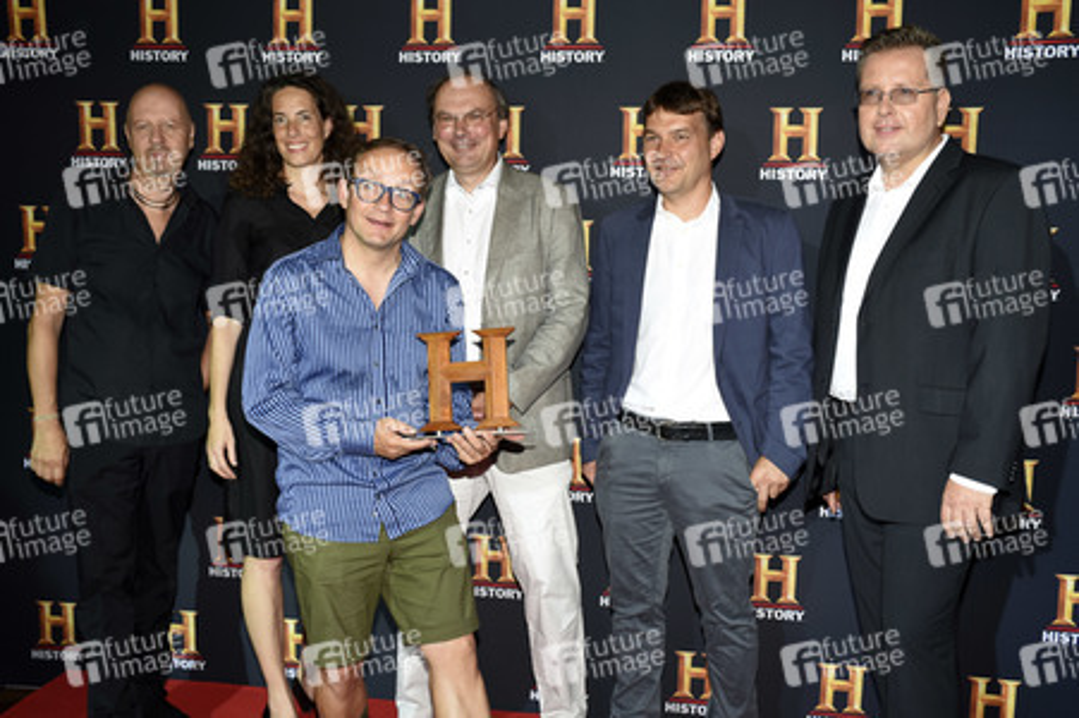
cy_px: 359
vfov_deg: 36.8
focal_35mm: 36
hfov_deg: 53.2
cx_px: 540
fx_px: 1078
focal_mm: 24
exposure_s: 1/125
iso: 160
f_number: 4.5
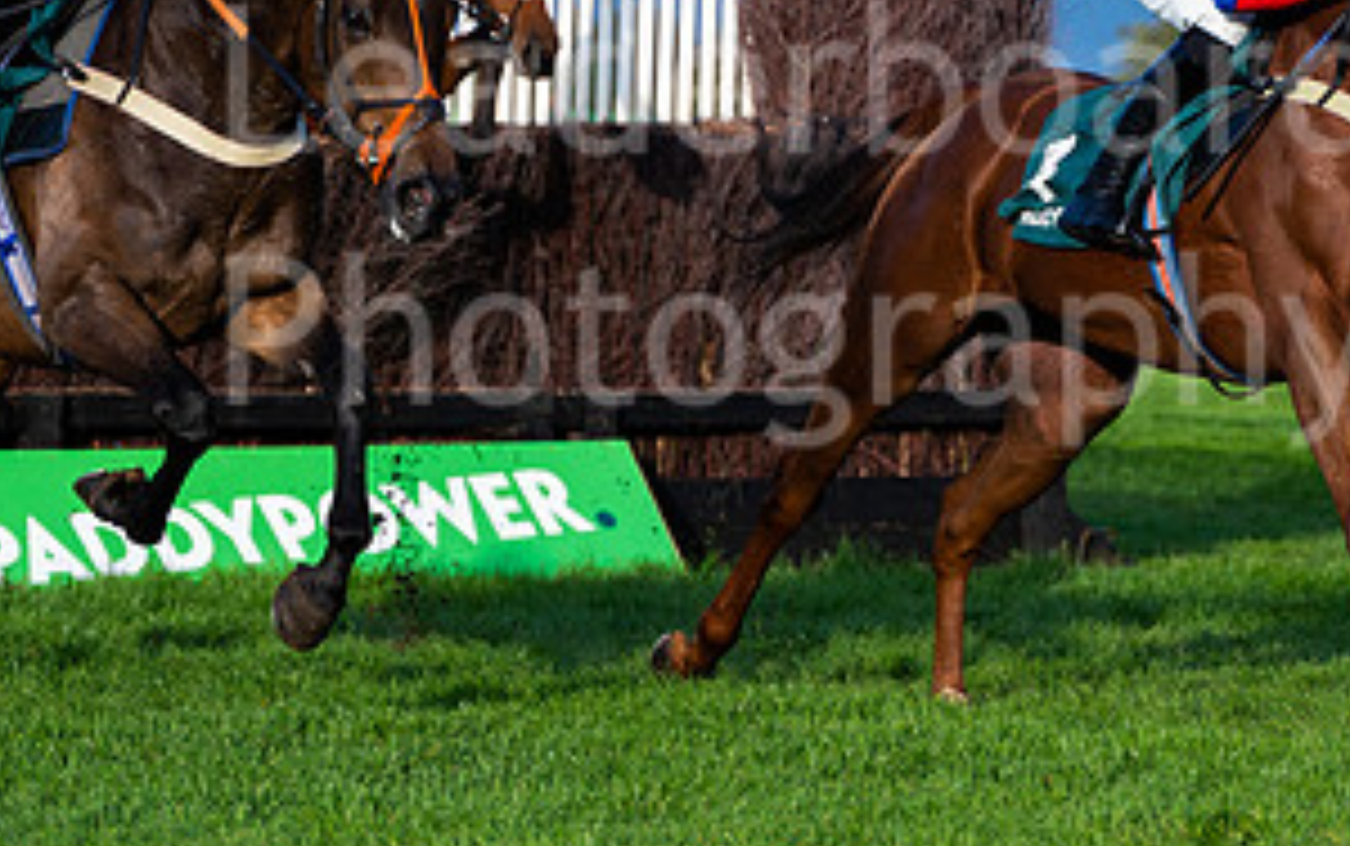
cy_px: 122
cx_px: 810
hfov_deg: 8.9
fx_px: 8689
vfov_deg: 5.6
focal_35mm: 236
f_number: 4
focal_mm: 120
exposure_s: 1/3200
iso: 400
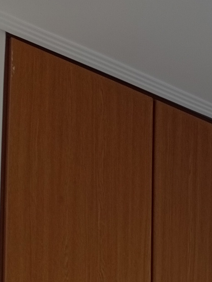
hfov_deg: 13.9
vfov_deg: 16.6
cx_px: 287
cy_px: 483
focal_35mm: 102
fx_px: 831
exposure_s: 1/50
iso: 75
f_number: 1.8
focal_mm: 3.98
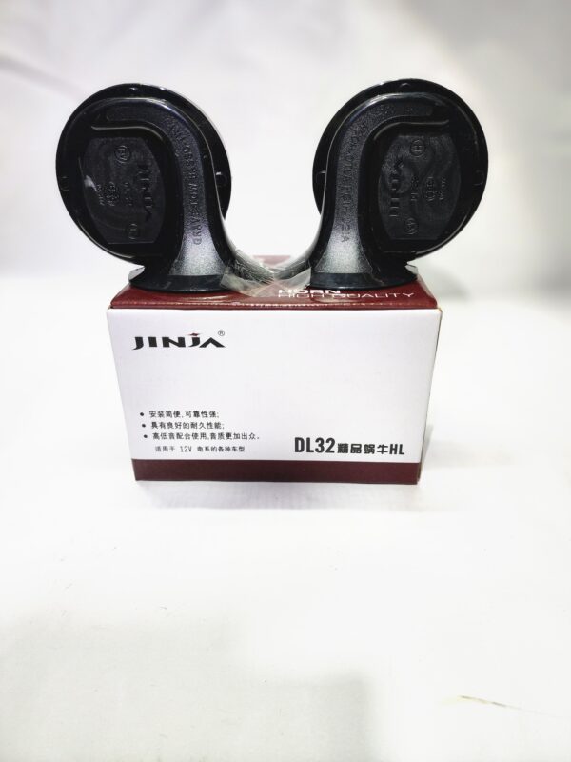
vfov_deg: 73.9
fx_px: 506
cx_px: 286
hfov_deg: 58.9
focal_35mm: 23
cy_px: 381
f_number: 1.8
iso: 125
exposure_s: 1/120
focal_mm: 6.4
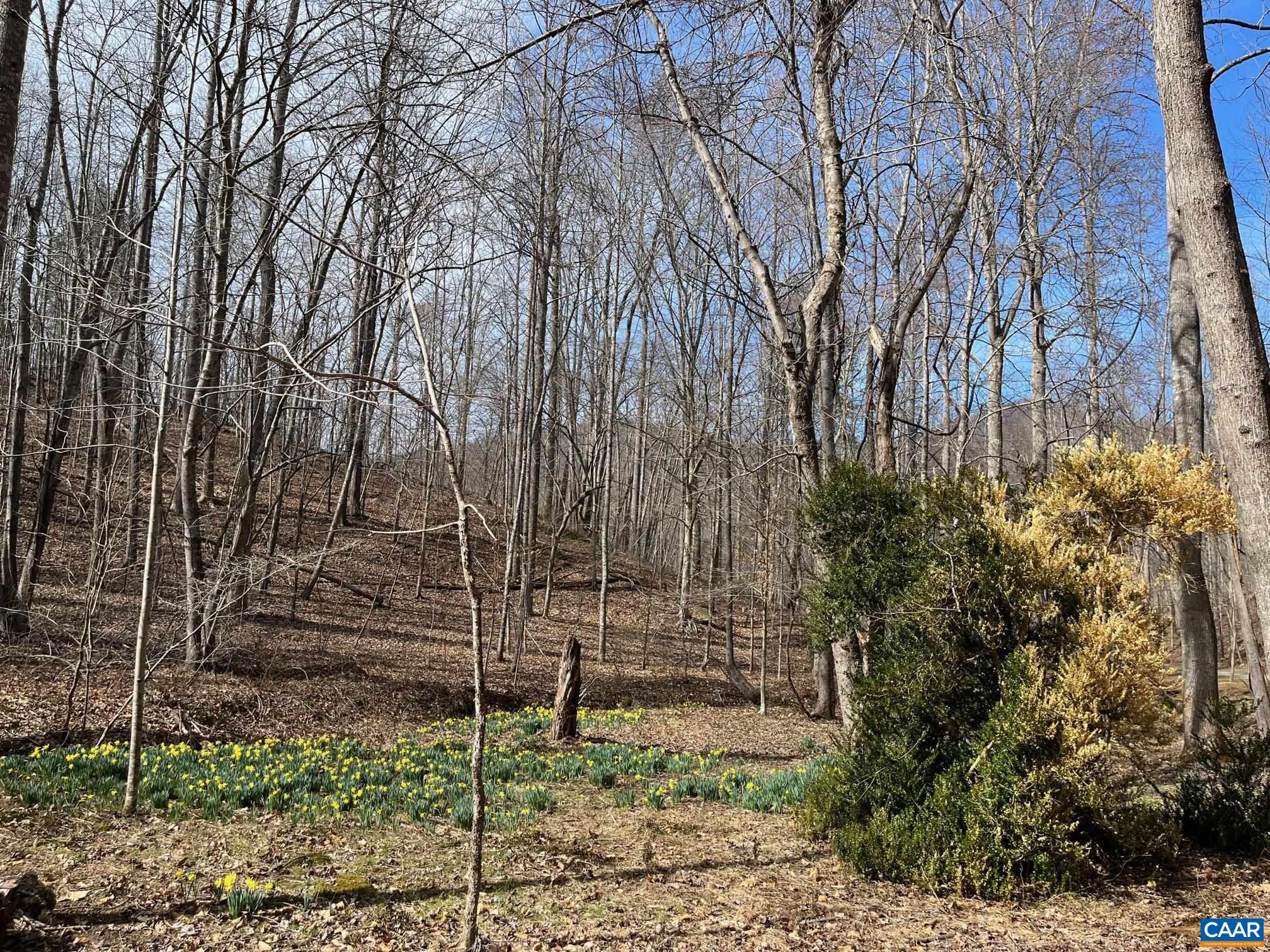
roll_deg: -2.2
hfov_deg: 67.3
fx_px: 954
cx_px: 635
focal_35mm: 26
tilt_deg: +5.6
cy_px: 476
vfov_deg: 53.1
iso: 50
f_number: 1.6
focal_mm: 5.1
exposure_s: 1/1647
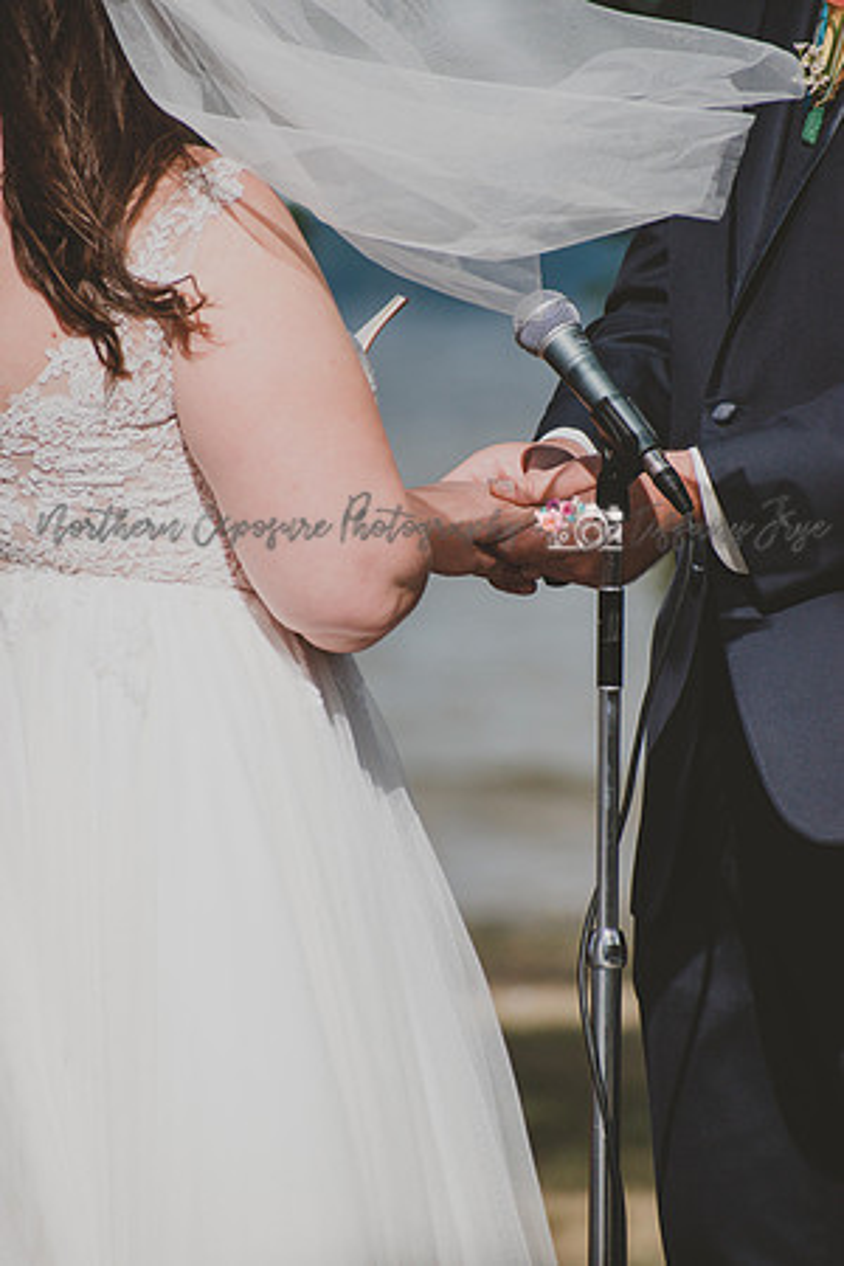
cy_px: 633
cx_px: 422
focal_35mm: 450
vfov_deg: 4.6
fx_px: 15824
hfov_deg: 3.1
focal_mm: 300
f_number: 6.3
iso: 220
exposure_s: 1/2000
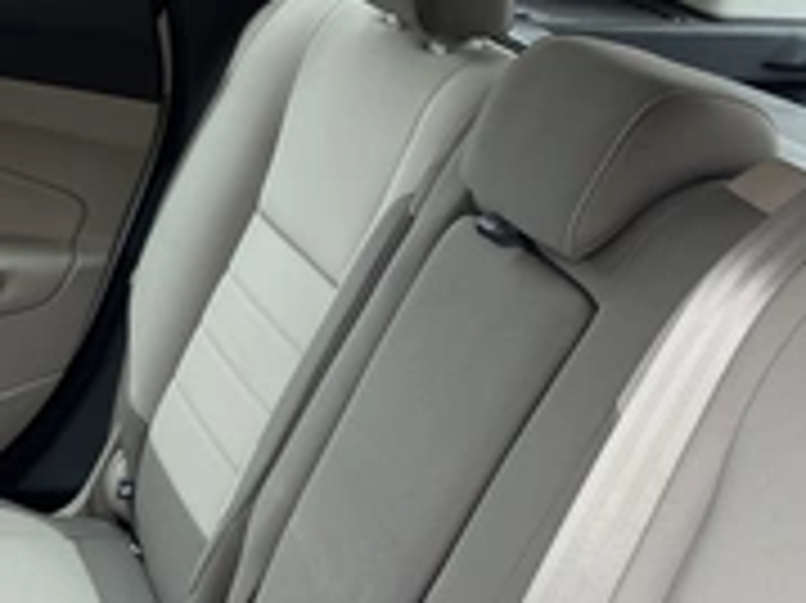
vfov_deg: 25.1
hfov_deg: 33.2
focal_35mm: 58
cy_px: 387
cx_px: 432
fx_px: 1350
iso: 40
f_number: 1.6
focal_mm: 5.1
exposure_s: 1/192
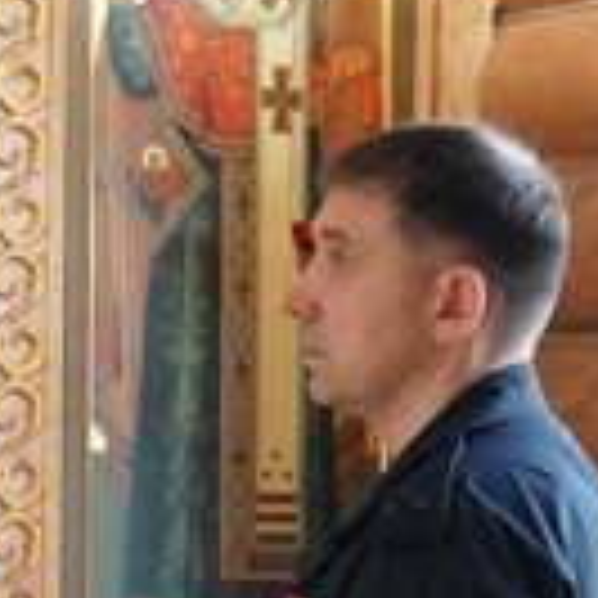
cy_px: 553
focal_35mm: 223
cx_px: -319
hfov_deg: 7.7
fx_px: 4366
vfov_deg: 7.8
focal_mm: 31
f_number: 4.5
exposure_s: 1/60
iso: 1000
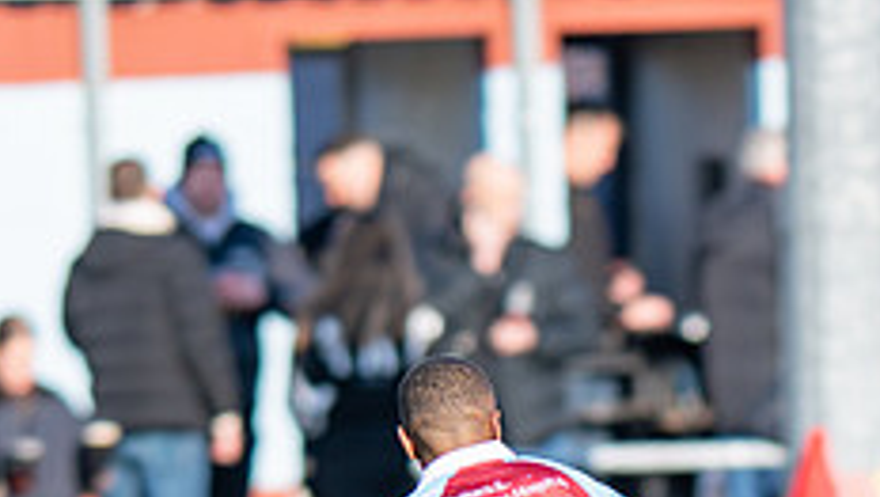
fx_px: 36995
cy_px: 880
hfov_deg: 1.4
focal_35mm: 1584
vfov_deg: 0.8
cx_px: 646
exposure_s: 1/2500
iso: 200
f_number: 2.8
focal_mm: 300
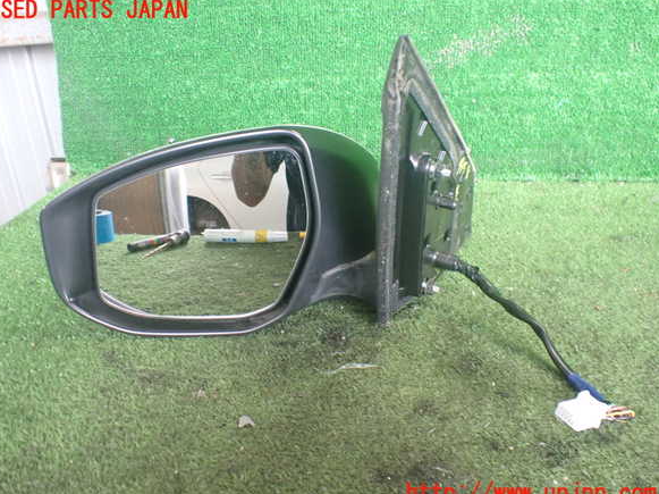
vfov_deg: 45.4
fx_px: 590
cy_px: 252
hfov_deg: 58.4
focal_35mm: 31
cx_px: 322
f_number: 2.3
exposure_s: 1/60
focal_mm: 5.4
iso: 800
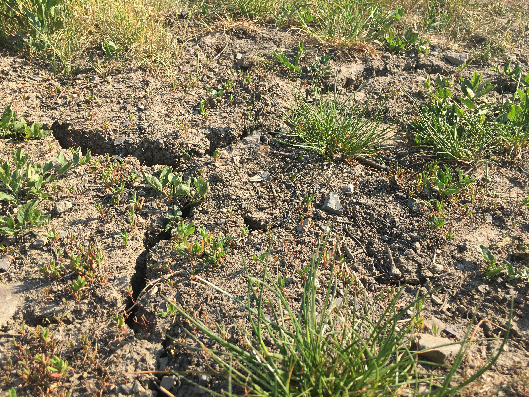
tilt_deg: -49.9
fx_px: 443
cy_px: 198
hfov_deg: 61.7
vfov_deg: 48.2
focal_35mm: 29
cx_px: 264
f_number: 2.2
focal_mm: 4.15
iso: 25
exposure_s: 1/718
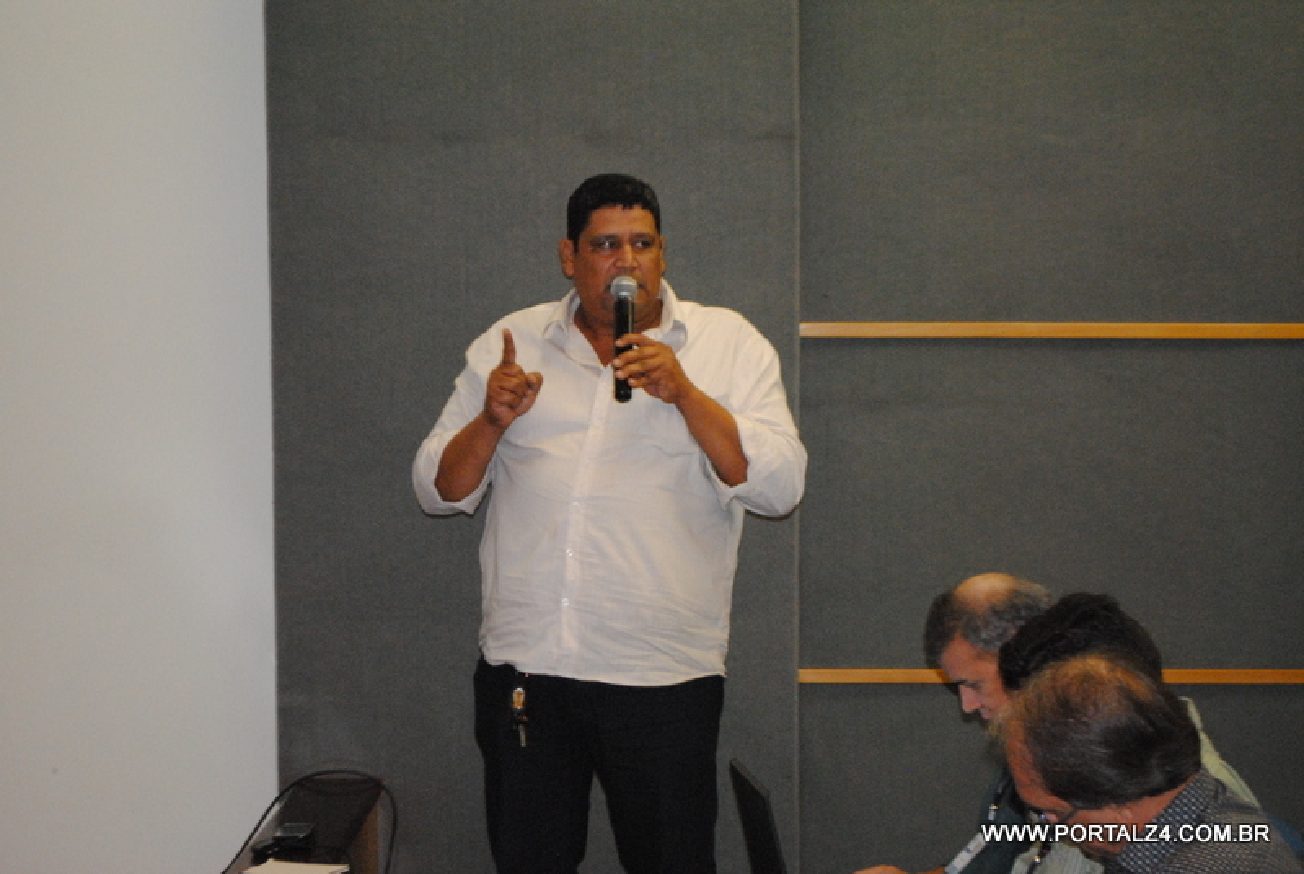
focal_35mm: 82
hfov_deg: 24.6
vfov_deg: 16.6
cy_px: 437
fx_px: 2993
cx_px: 652
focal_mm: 55
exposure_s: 1/30
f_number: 5.6
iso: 1600
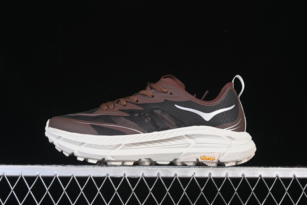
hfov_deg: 27.0
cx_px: 154
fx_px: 640
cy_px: 102
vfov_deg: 18.2
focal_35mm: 75
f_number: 6.3
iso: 160
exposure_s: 1/60
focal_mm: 50
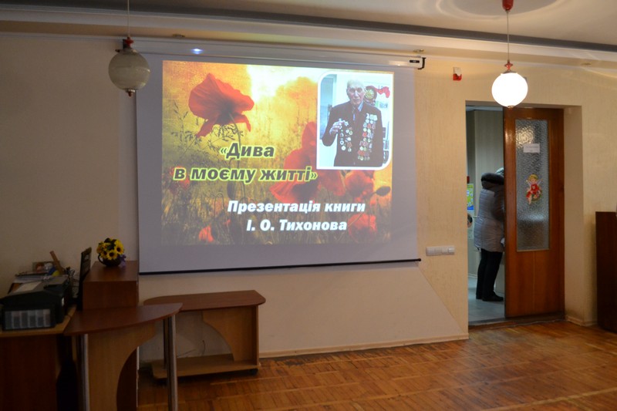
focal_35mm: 33
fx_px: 565
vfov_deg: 40.0
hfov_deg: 57.2
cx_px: 308
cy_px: 206
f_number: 5
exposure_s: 1/40
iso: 1600
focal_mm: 22
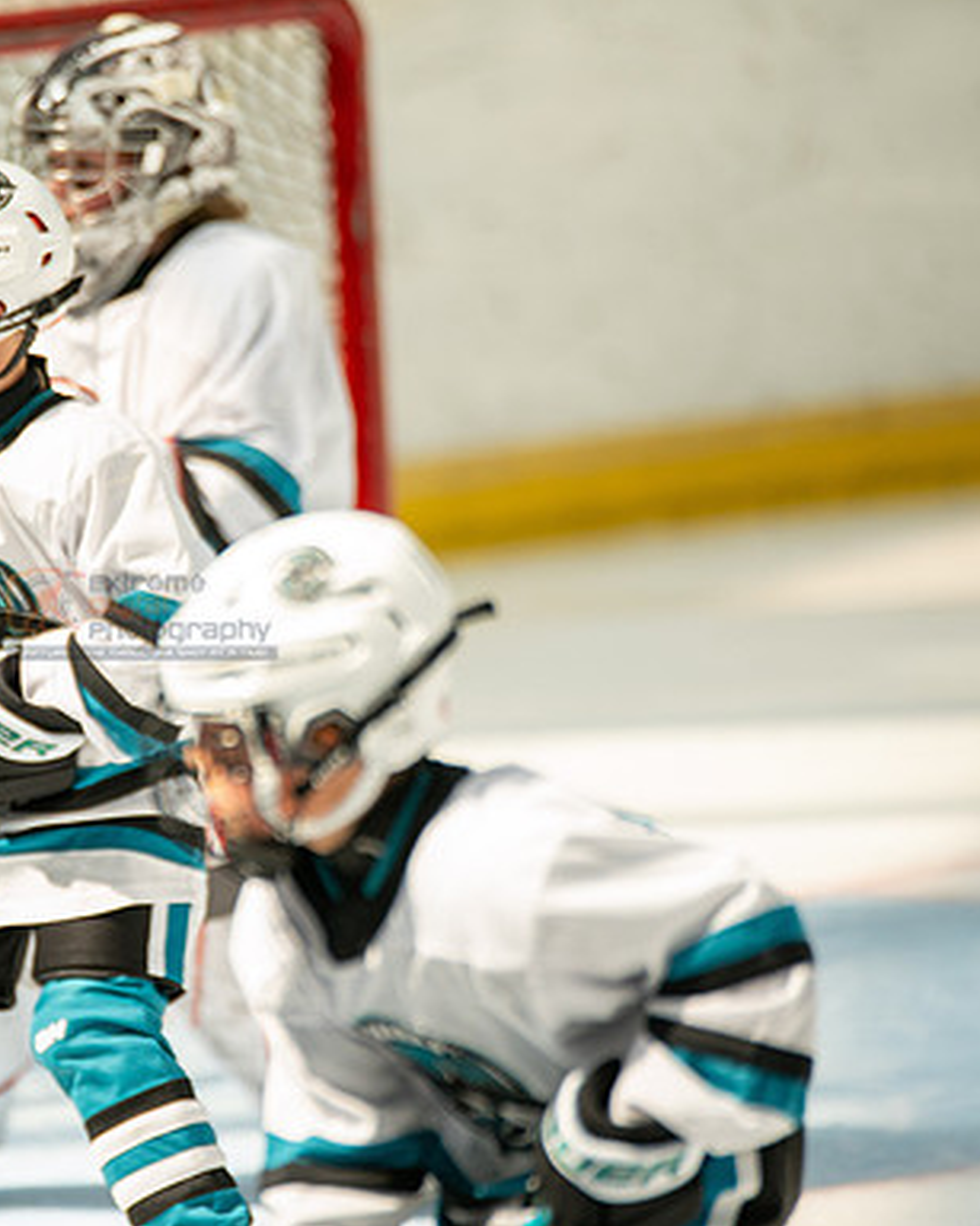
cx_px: 144
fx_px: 15415
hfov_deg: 3.6
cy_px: 611
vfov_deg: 4.6
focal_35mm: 425
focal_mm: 300
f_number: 3.2
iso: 1600
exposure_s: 1/3200
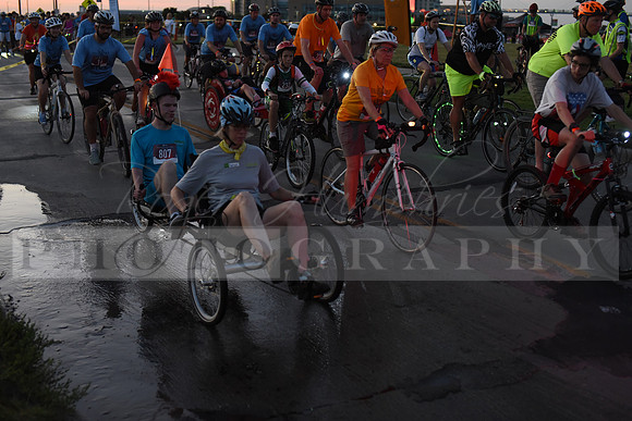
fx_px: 878
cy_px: 210
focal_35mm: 50
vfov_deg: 27.0
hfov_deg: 39.6
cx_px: 316
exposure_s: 1/400
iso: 2500
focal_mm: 50
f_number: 2.8
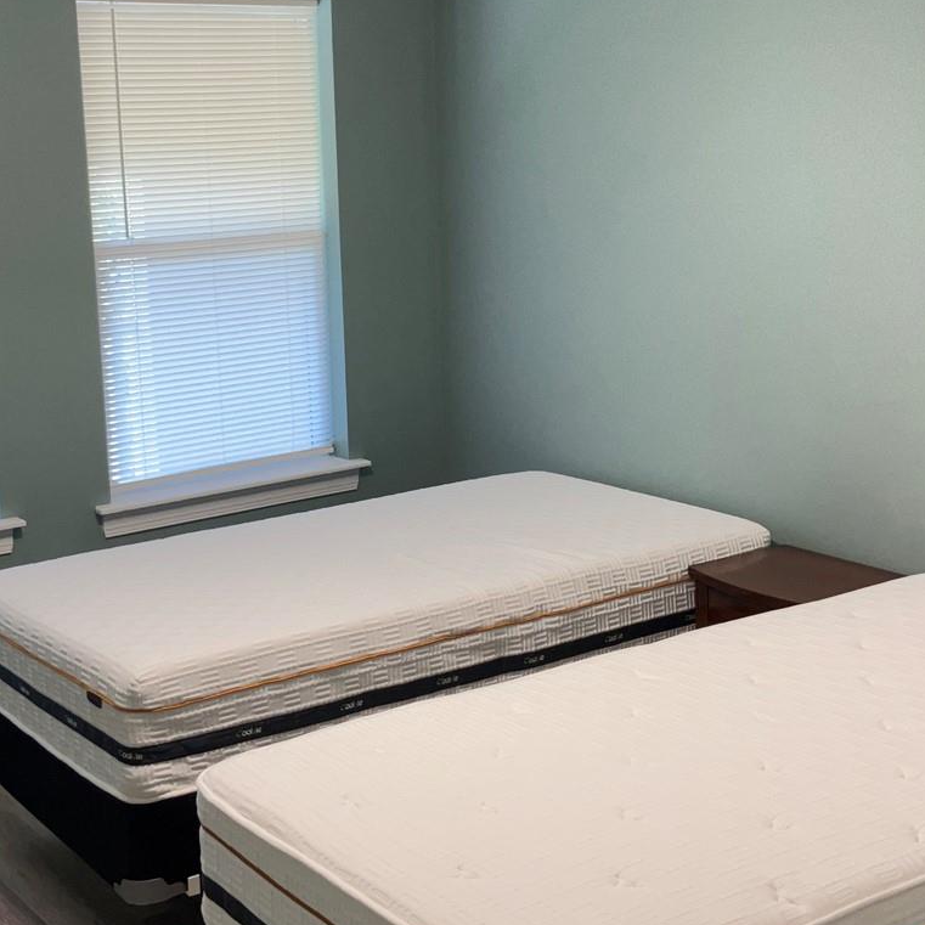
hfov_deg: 32.6
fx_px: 1572
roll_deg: +1.4
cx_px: 349
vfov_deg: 32.7
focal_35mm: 52
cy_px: 383
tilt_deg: -8.1
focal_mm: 3.99
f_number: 1.8
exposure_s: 1/60
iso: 125
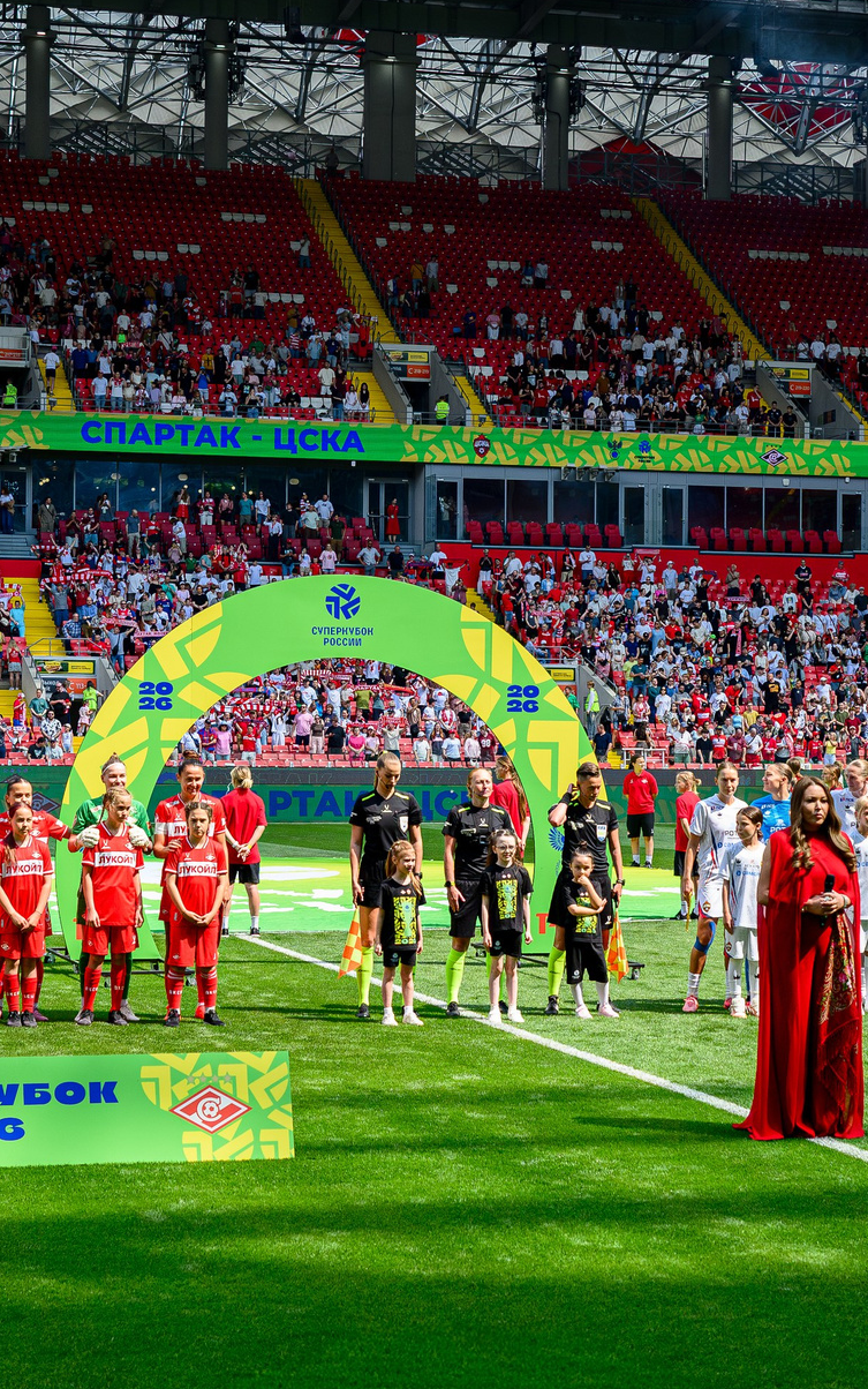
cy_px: 677
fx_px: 2951
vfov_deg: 26.5
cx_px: 458
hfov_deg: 16.7
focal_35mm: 78
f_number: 4.5
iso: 800
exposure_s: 1/2500
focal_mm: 36
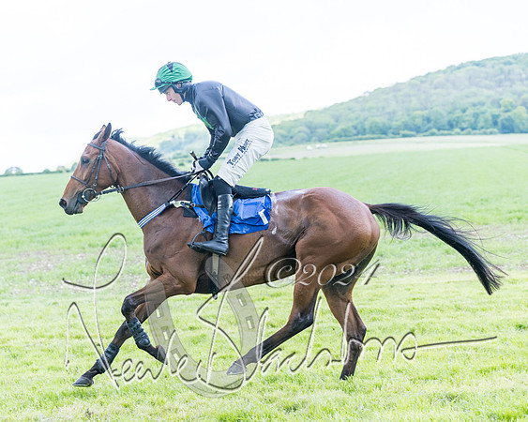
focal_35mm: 83
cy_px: 207
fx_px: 1302
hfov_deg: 22.9
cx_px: 230
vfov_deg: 18.4
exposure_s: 1/1600
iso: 800
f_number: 4
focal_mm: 70
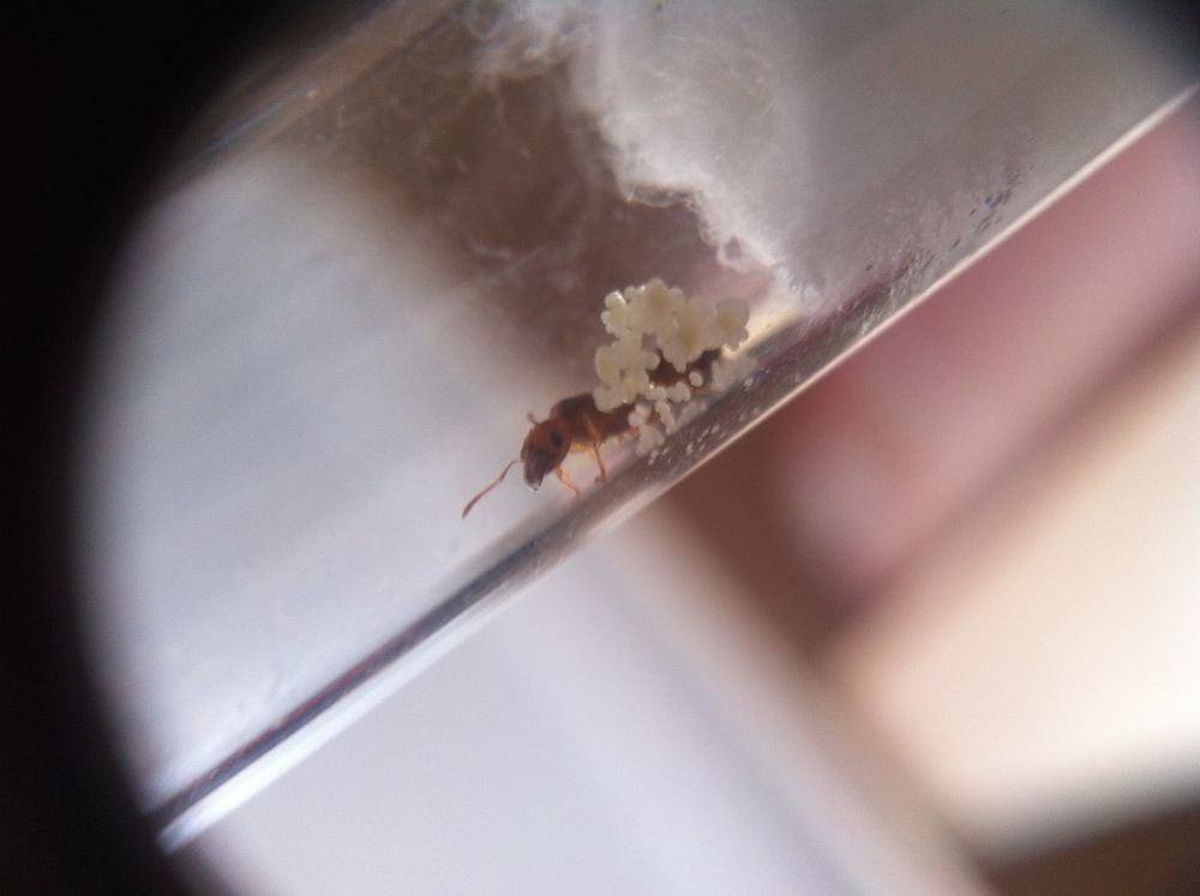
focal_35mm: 35
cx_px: 600
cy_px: 448
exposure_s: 1/17
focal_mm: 3.85
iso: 80
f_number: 2.8
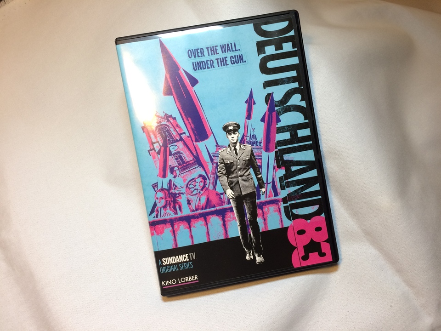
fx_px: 369
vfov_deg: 48.2
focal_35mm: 29
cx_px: 220
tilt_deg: -63.4
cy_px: 166
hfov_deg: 61.7
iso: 40
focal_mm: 4.15
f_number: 2.2
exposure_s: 1/40
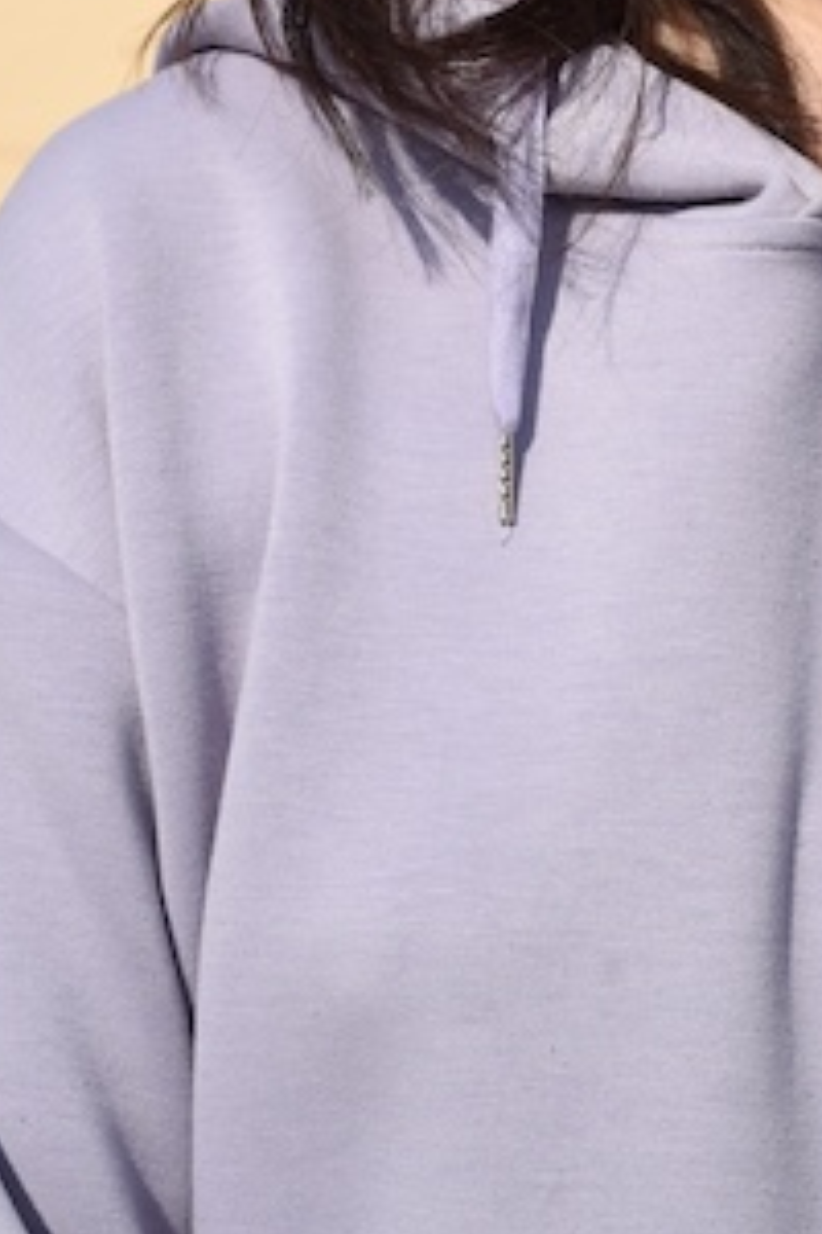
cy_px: -257
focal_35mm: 150
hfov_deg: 9.1
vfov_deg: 13.3
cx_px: 908
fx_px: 5137
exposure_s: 1/1250
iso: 400
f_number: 8
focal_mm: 50
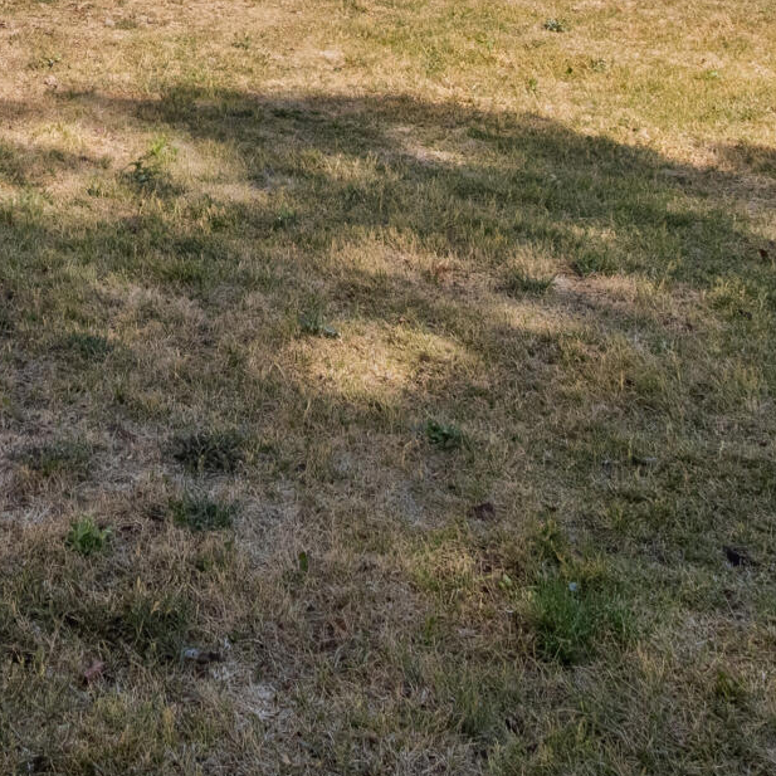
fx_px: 1572
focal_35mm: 62
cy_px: -395
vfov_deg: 22.6
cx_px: 18
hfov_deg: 26.4
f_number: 8
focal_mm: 10
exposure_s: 1/500
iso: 800
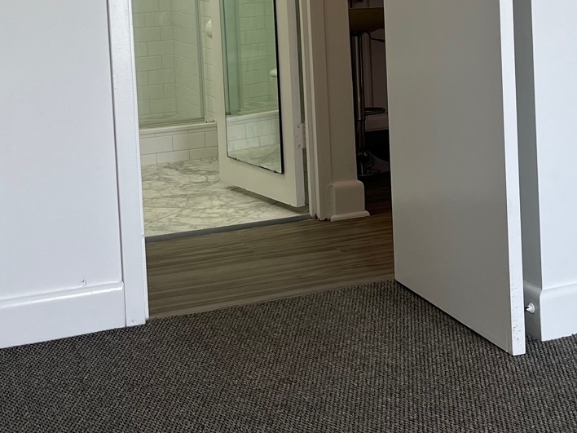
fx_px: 1233
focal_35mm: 74
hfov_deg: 25.9
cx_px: 463
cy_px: 11
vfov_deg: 19.4
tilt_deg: -4.3
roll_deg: +2.4
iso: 40
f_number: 1.6
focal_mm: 5.1
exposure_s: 1/120
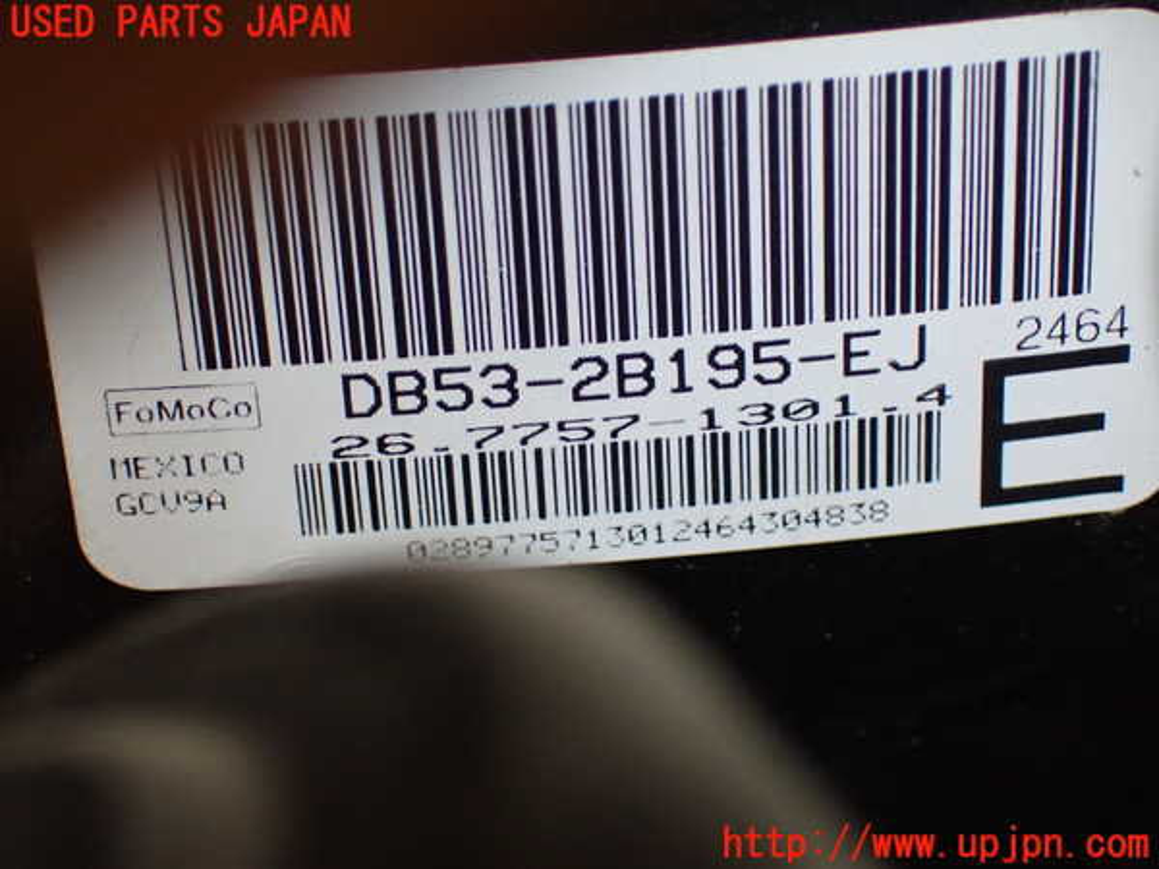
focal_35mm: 88
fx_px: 2946
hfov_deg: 22.3
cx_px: 580
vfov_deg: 16.8
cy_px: 434
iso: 800
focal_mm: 15.66
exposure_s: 1/100
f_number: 4.5
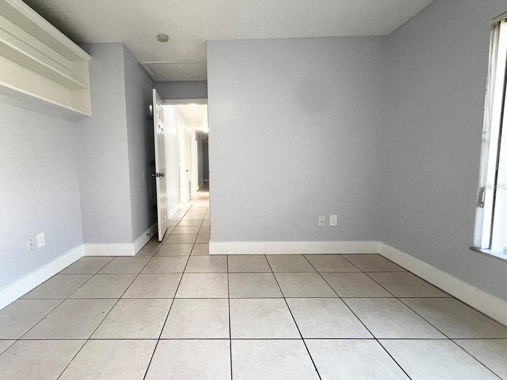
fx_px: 220
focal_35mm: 15
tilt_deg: -5.7
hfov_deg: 97.6
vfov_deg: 81.7
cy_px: 186
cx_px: 220
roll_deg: +1.4
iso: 160
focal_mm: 1.57
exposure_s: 1/120
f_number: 1.8
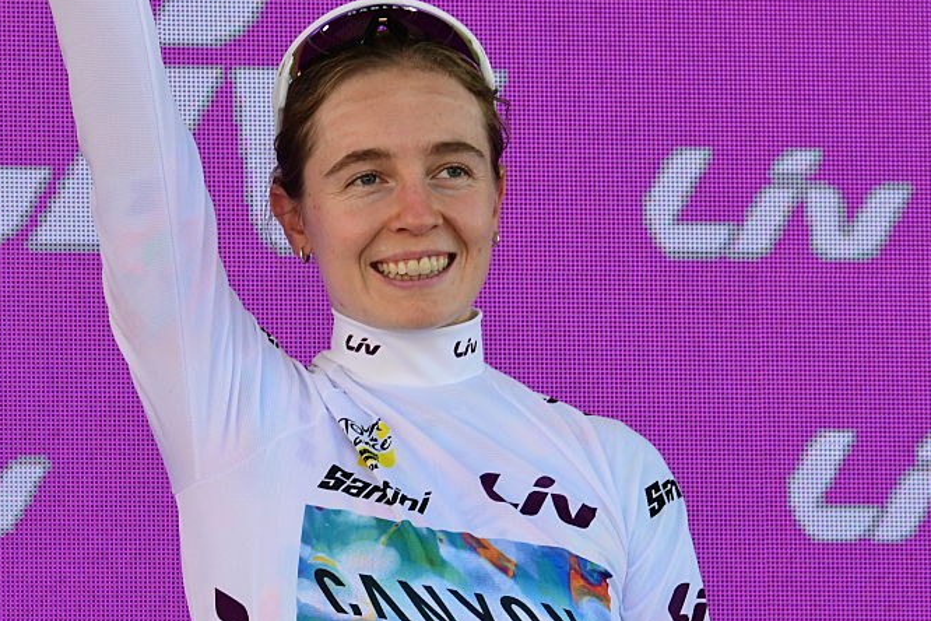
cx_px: 432
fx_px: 11921
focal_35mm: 461
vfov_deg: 3.0
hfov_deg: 4.5
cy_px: 390
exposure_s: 1/320
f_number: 5
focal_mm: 200
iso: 1600
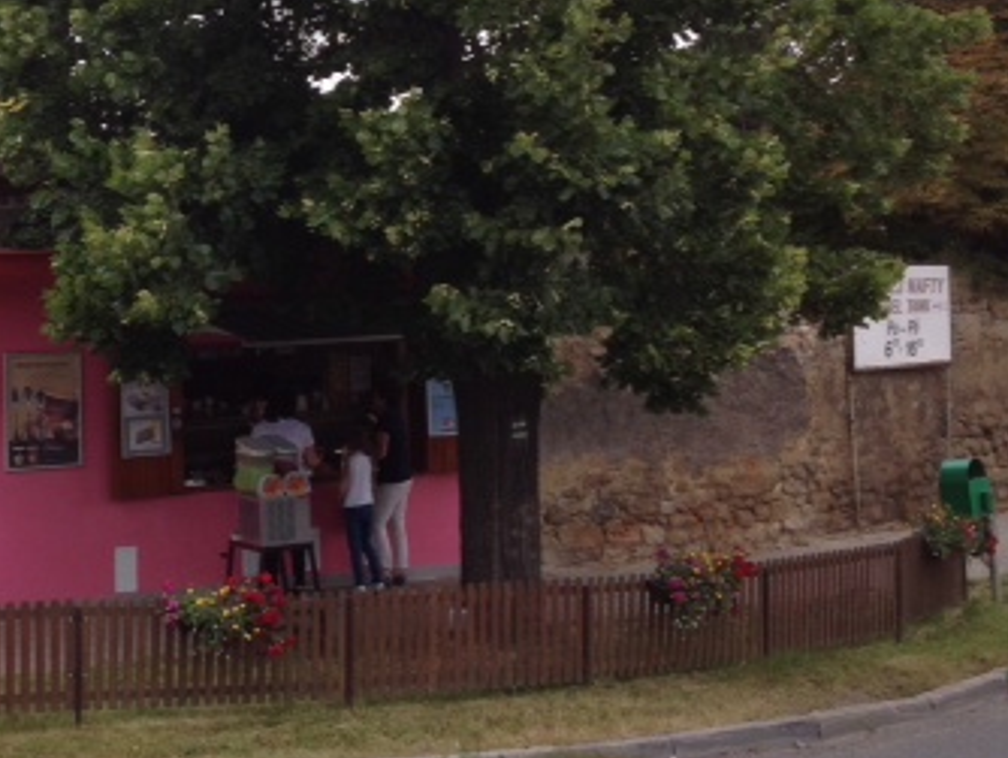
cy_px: 275
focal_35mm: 67
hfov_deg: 28.4
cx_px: 217
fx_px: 1952
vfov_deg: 21.9
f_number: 2.4
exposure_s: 1/986
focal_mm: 4.28
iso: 50
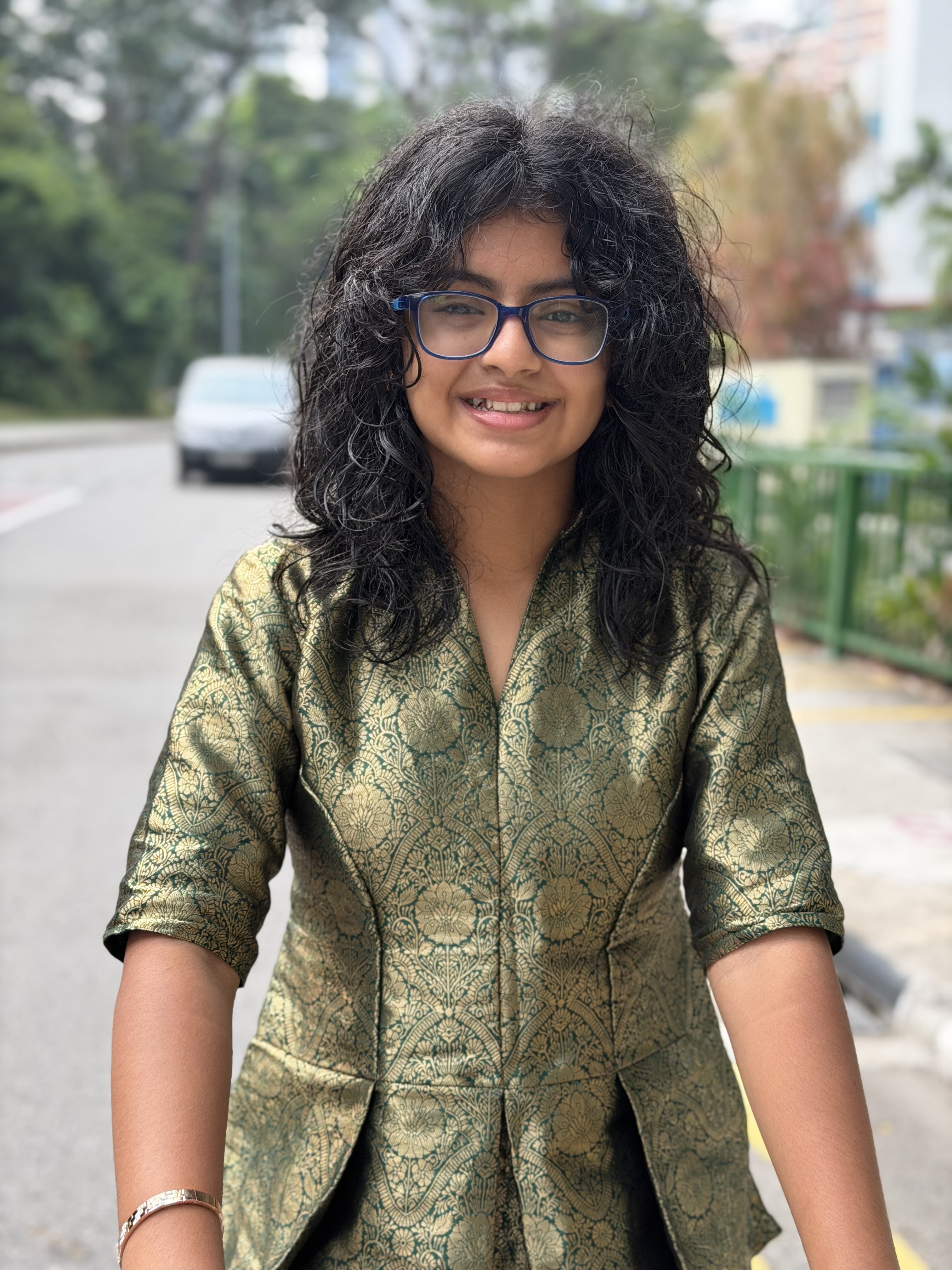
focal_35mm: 48
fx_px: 1760
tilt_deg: -9.4
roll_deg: -0.2
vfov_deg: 39.7
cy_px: 635
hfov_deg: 30.3
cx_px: 476
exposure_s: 1/747
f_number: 1.78
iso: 100
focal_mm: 6.76
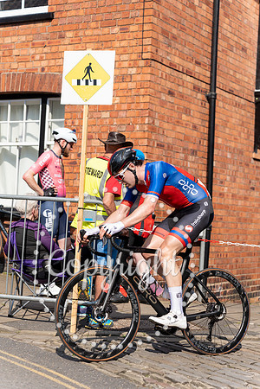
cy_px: 194
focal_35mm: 73
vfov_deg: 27.7
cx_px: 130
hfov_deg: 18.7
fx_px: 791
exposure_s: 1/1250
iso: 100
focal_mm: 73
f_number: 3.2
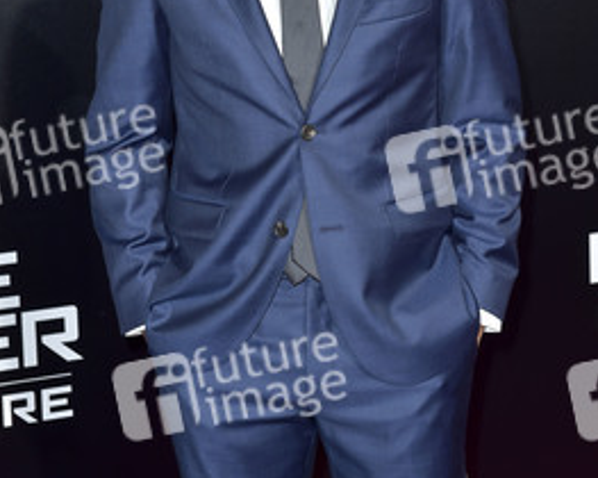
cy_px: 46
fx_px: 1769
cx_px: 297
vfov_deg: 15.2
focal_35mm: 100
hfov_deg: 19.2
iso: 400
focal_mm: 70
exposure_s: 1/250
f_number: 6.3
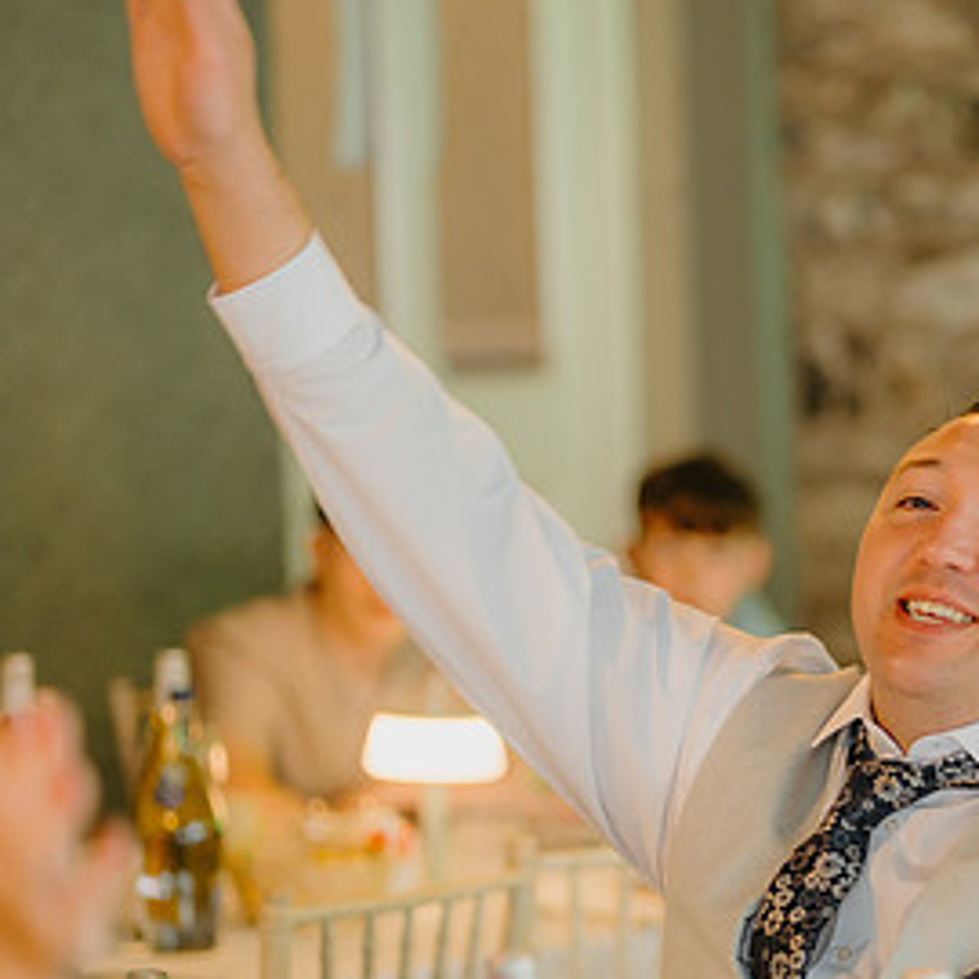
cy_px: 654
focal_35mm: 155
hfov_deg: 11.2
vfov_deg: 11.3
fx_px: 4960
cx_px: 819
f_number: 2
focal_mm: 85
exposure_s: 1/160
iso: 1250
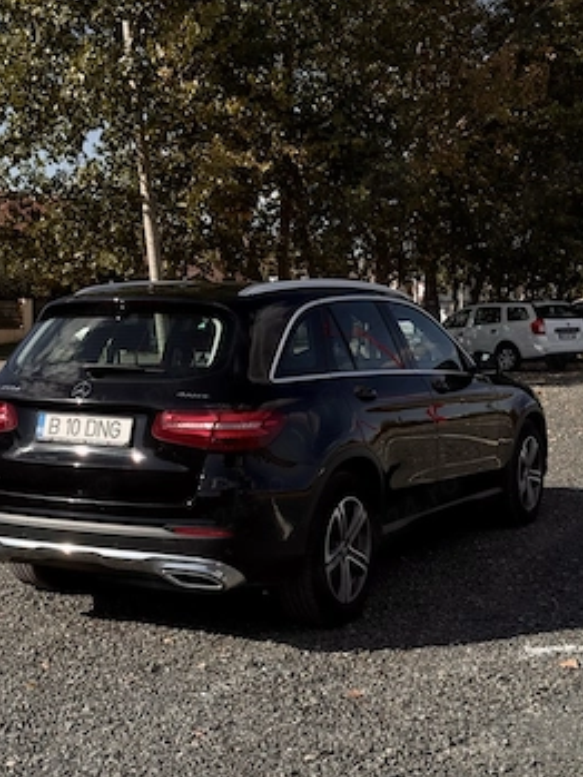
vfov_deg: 34.9
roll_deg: +0.0
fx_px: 1234
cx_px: 258
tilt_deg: -2.6
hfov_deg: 26.6
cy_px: 381
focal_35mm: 55
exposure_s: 1/7937
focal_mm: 6.76
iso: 80
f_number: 1.78
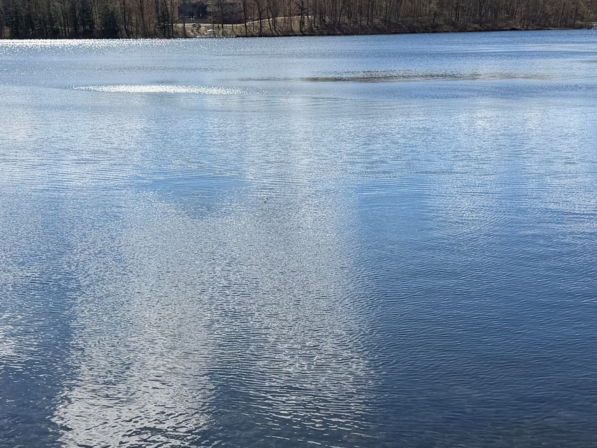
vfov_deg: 26.7
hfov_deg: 35.5
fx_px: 932
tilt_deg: -17.6
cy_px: 331
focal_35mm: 54
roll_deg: +1.2
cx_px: 268
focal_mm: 6.76
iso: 80
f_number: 1.78
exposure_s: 1/5714
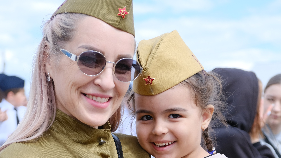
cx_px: 141
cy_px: 204
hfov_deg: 20.2
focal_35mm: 106
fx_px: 790
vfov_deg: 11.2
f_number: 4
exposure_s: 1/800
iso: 320
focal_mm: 44.4
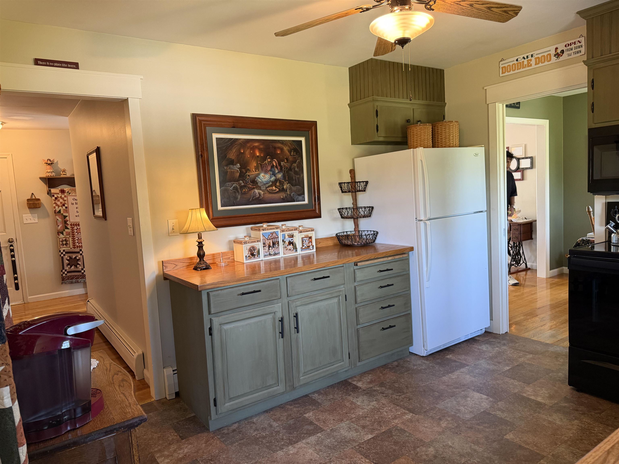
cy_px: 232
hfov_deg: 71.6
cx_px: 310
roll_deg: +2.7
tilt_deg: -5.7
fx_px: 429
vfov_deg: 56.8
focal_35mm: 24
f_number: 1.78
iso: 250
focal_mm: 6.76
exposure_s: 1/60
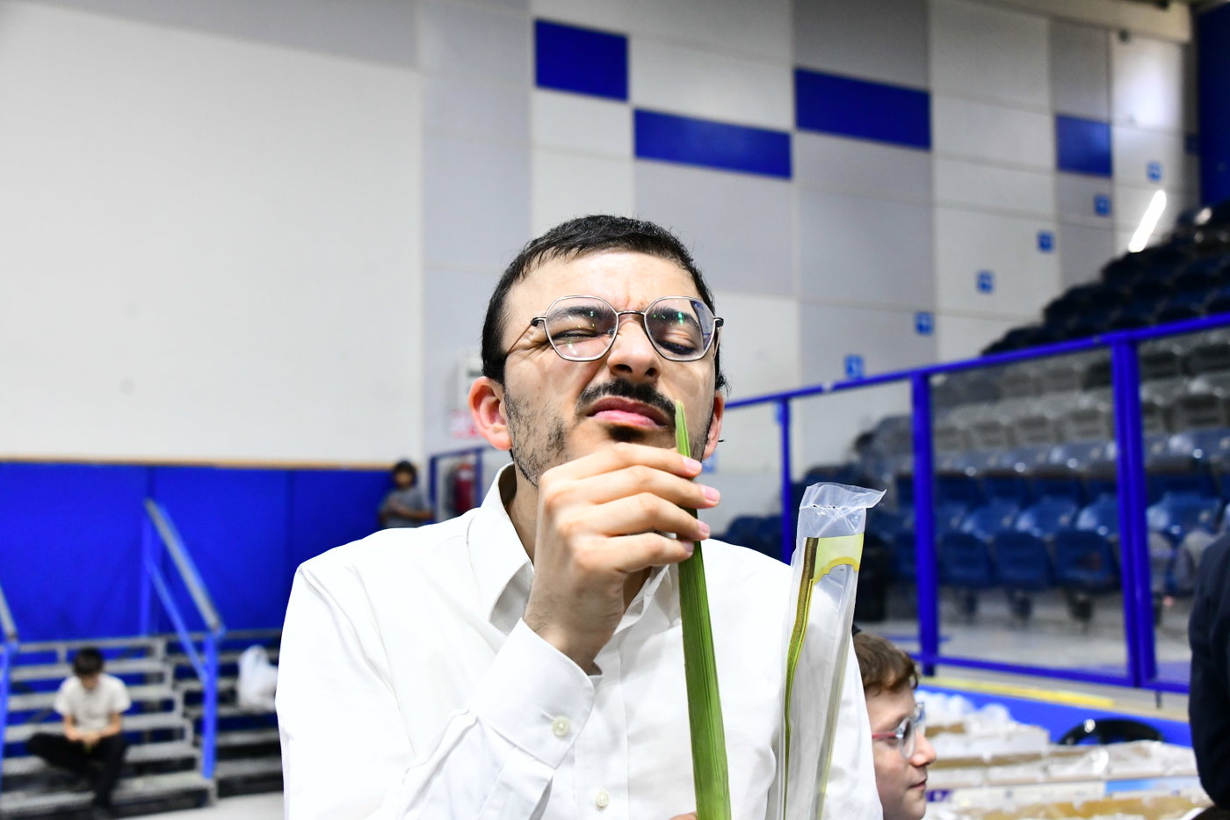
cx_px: 615
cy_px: 410
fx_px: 1435
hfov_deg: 46.4
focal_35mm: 42
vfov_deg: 31.9
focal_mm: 42
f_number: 5.6
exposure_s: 1/320
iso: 3200
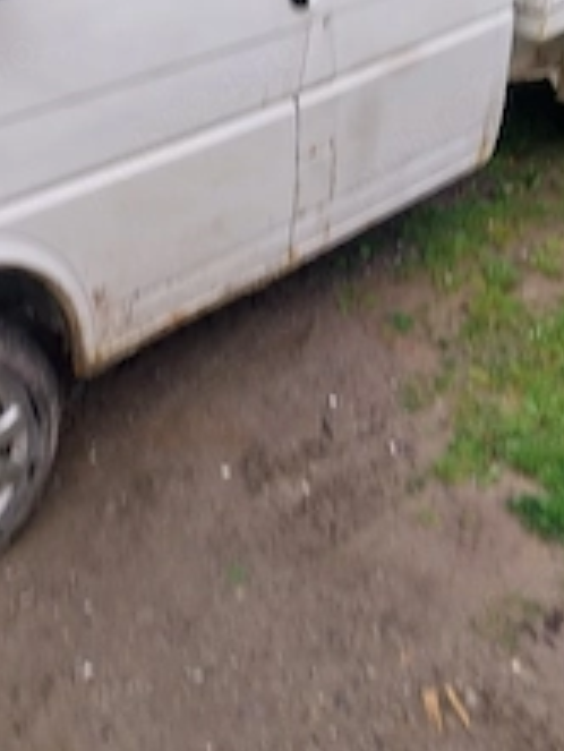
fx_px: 1020
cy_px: 160
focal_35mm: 47
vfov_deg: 39.0
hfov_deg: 30.9
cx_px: 258
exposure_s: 1/50
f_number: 1.8
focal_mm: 4
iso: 32
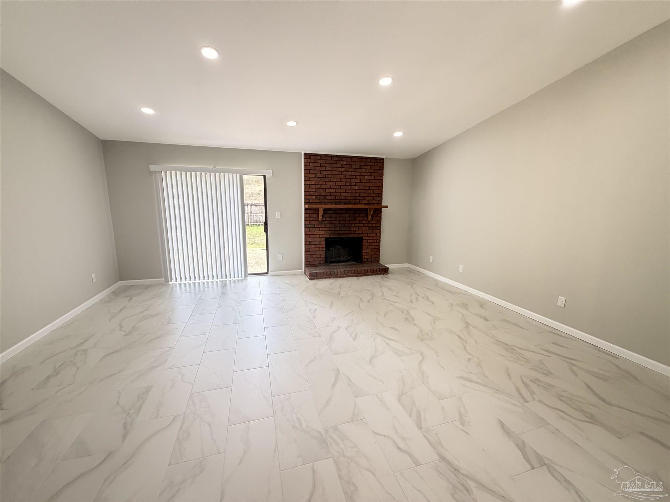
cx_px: 335
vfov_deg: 85.7
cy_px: 251
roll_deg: +0.7
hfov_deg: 102.1
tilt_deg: -10.4
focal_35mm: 14
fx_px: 271
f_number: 2.2
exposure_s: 1/60
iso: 250
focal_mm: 2.22
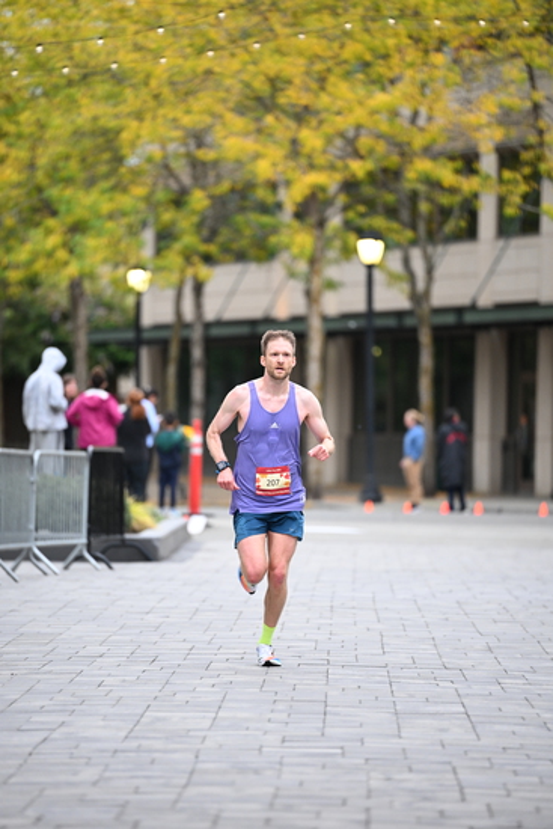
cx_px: 276
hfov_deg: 6.9
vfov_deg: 10.3
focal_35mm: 200
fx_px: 4605
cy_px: 414
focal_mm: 200
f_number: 2.8
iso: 1600
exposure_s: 1/800
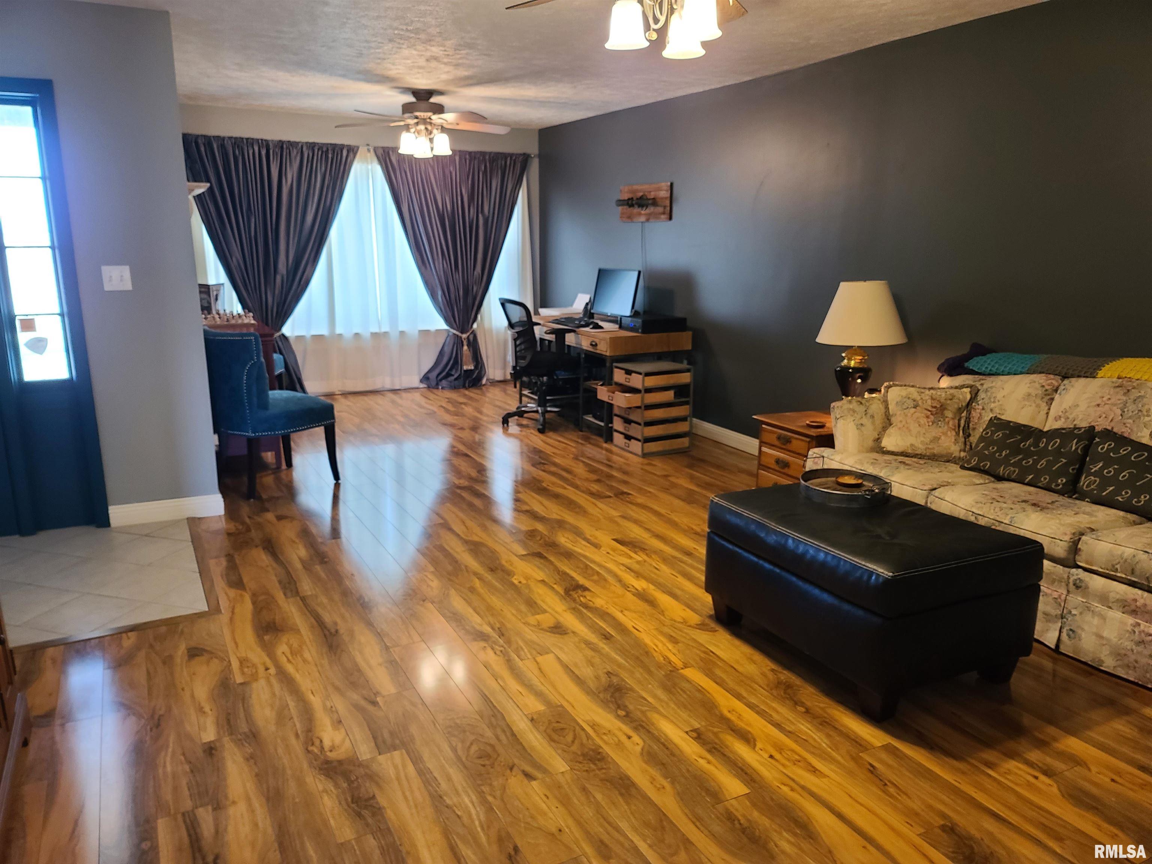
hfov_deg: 69.4
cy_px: 432
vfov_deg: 54.9
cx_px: 576
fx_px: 832
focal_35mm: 25
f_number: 1.8
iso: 200
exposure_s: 1/39
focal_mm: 7
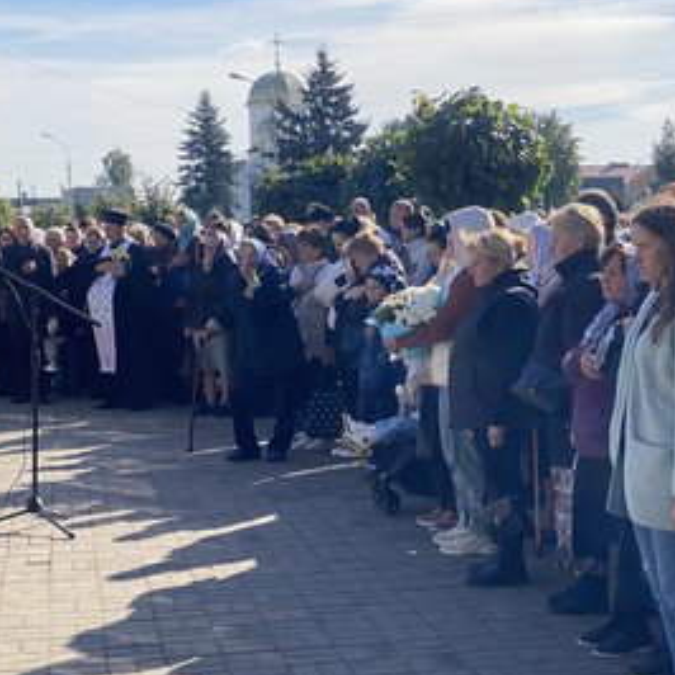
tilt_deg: -4.3
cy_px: 343
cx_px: 436
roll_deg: +0.6
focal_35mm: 69
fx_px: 1522
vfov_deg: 25.0
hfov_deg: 24.9
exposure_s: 1/1712
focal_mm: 6
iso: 20
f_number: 2
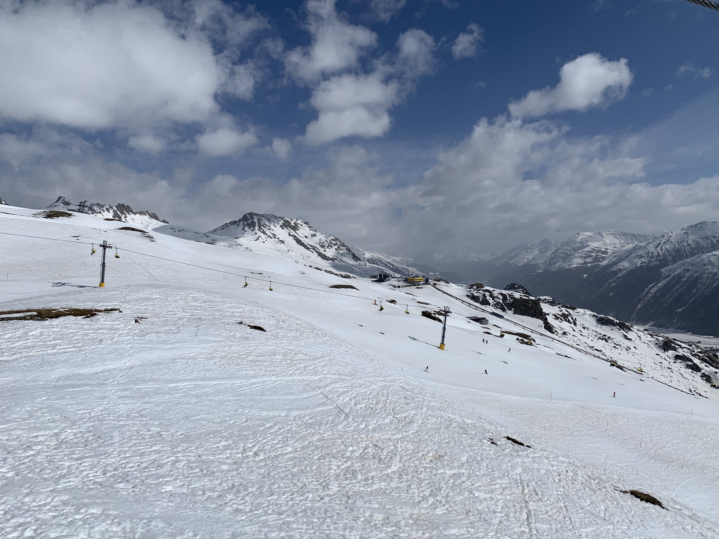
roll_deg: +2.1
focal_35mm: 27
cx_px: 371
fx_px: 561
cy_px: 261
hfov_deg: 65.3
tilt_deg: -0.8
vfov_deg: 51.3
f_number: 1.8
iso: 25
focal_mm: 4.25
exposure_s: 1/13333
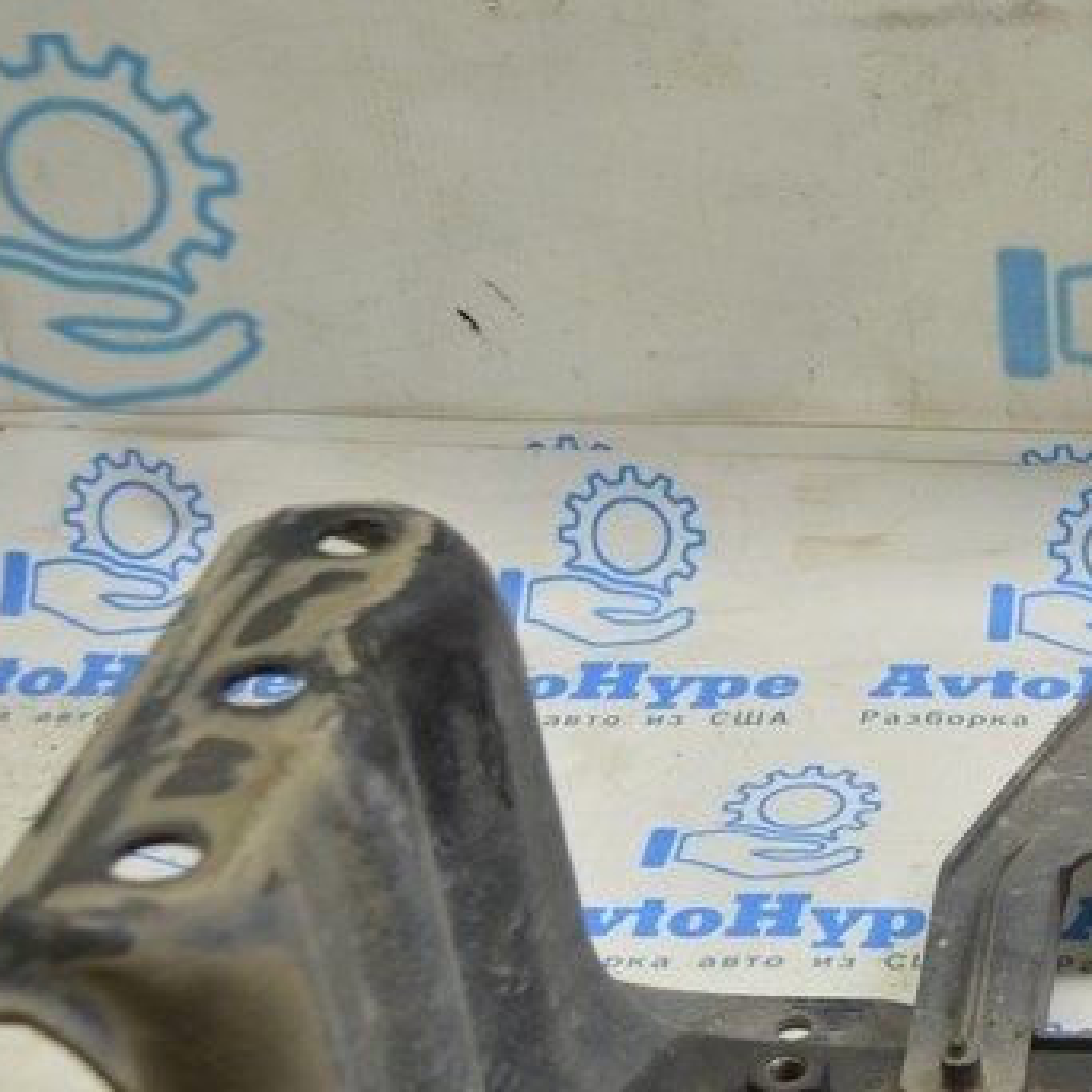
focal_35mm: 95
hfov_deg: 17.2
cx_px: 1392
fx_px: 3400
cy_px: 825
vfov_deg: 18.1
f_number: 5.6
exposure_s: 1/20
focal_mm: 25
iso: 400
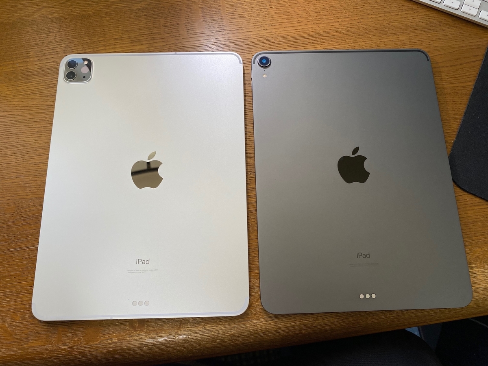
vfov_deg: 53.1
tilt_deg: -75.0
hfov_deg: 67.3
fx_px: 367
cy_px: 183
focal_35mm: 26
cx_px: 244
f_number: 1.8
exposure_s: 1/106
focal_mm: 4.25
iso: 125
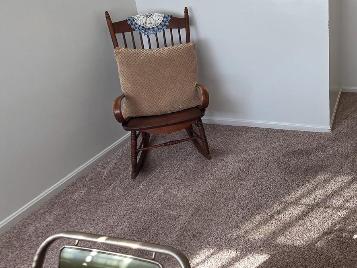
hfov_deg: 51.6
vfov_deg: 45.4
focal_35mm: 30
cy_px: 71
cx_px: 332
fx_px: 310
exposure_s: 1/120
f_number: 1.9
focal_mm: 2.2
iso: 64
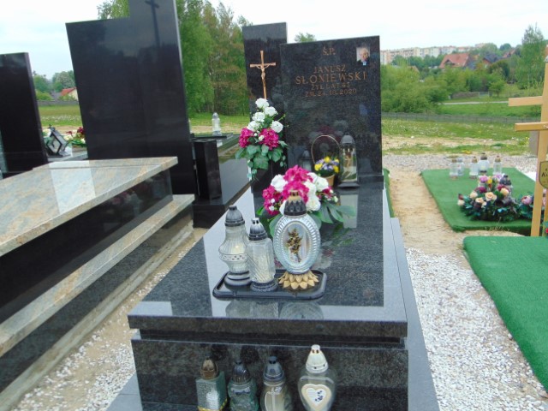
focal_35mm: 30
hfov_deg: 60.0
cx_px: 274
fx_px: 475
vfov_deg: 46.8
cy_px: 206
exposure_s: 1/400
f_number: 3.1
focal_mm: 5.4
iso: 80
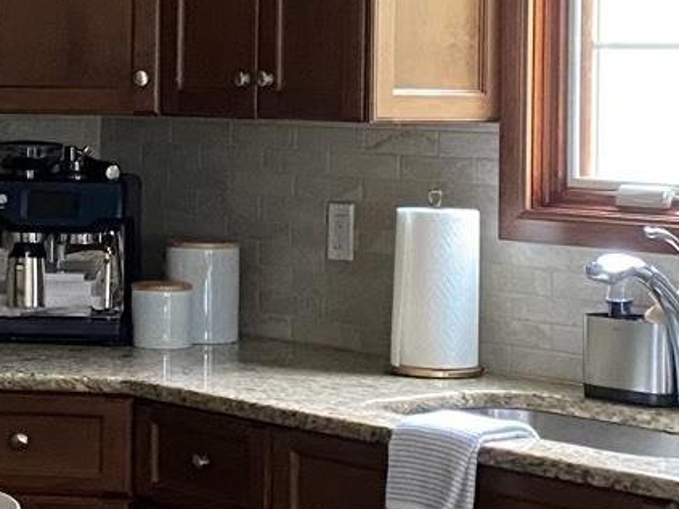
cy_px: 100
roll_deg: -0.2
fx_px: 2432
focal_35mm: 124
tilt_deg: -1.3
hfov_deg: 15.6
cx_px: 5
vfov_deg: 11.9
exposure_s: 1/35
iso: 640
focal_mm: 4.25
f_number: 1.8
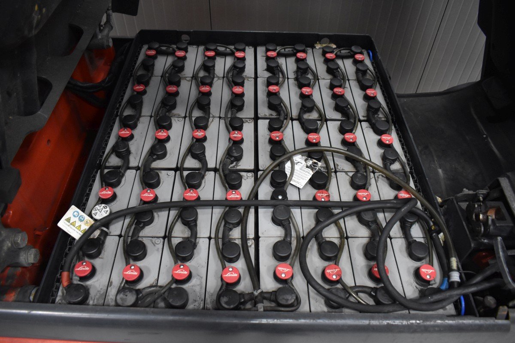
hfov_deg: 67.4
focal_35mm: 27
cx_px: 258
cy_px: 172
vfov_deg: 47.9
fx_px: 386
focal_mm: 18
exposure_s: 1/60
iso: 1600
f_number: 4.5
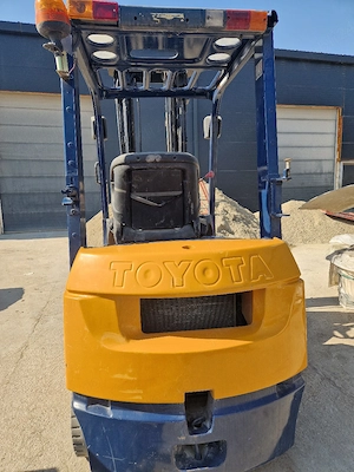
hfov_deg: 58.9
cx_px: 177
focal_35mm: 23
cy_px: 236
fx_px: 314
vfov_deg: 73.9
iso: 50
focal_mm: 5.4
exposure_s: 1/1000
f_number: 1.8
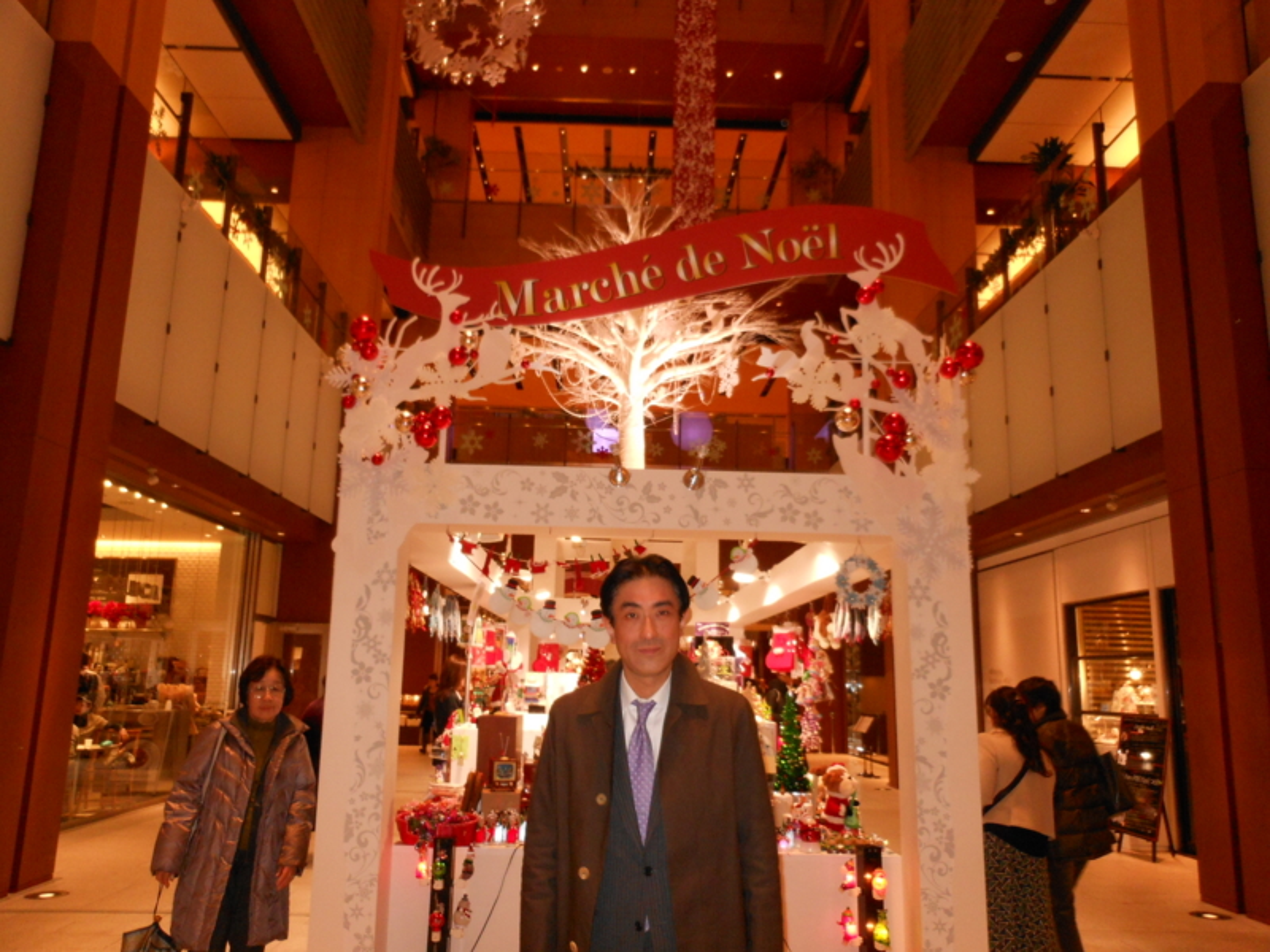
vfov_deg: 49.7
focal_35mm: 28
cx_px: 635
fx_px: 1027
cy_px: 476
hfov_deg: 63.4
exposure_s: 1/25
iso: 250
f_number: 3.7
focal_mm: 5
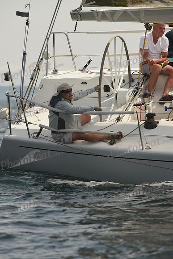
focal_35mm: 400
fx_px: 2881
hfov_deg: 3.4
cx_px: 86
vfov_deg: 5.2
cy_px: 130
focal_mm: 400
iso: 250
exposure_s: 1/640
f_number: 8
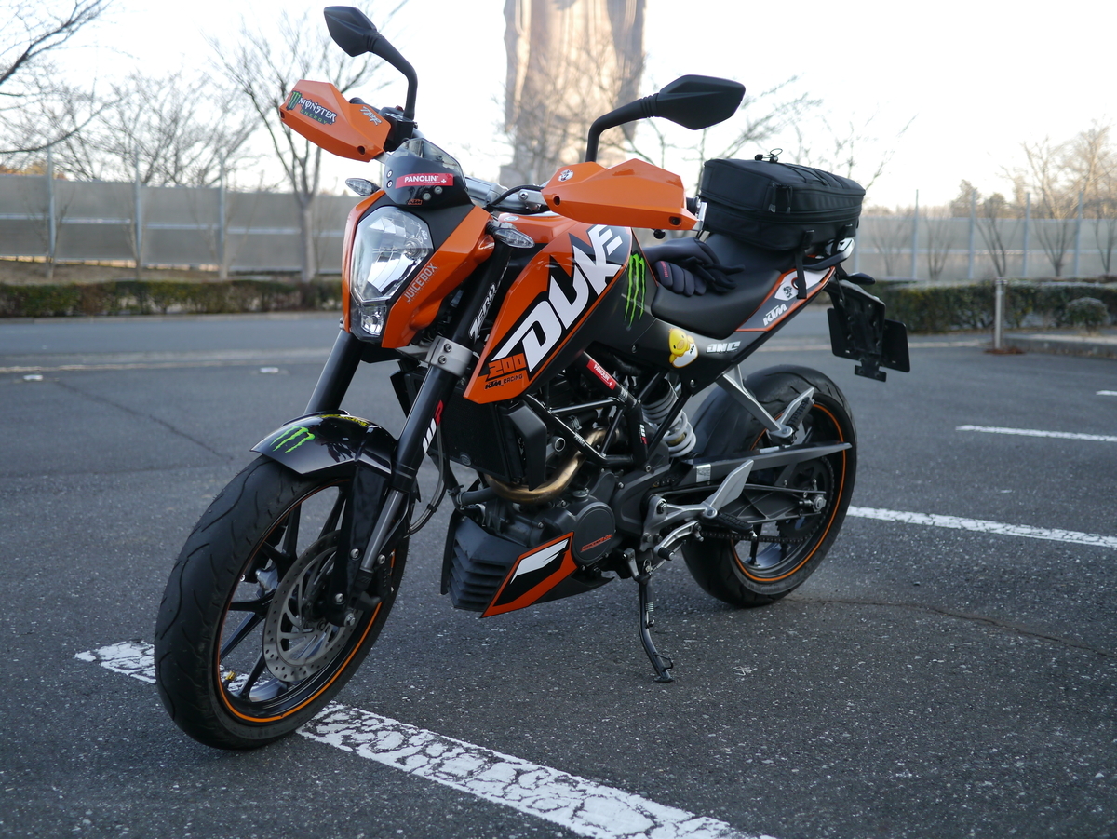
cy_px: 420
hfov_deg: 46.8
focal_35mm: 40
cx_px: 558
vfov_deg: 36.0
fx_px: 1291
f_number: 1.7
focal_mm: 20
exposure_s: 1/640
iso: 160
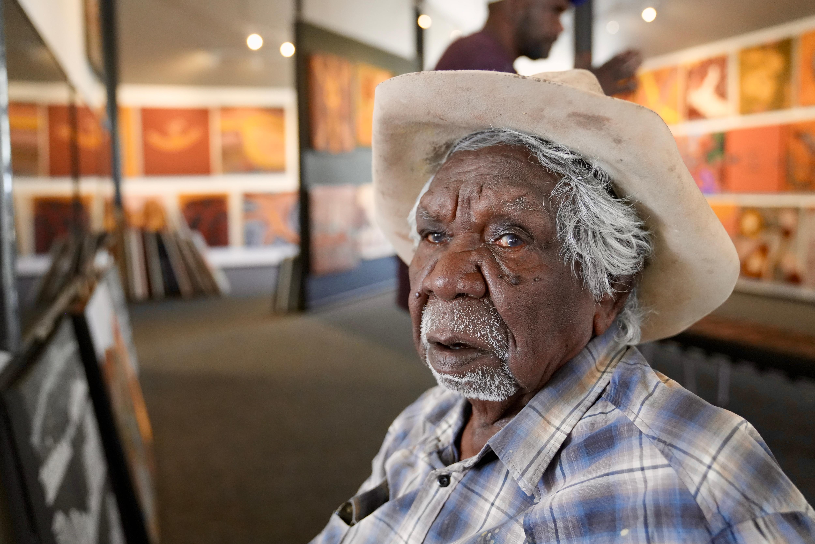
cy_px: 272
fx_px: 656
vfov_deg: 45.0
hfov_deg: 63.7
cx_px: 408
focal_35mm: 29
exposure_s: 1/160
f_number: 2.8
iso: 6400
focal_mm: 29
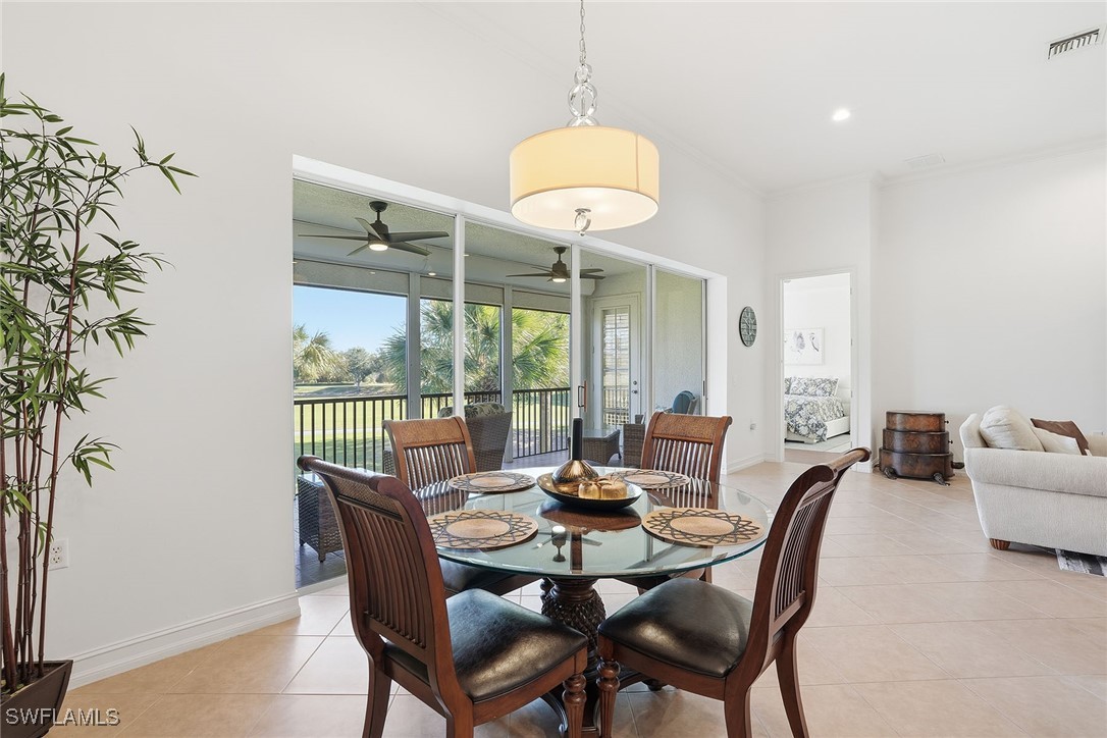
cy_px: 369
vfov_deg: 73.7
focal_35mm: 16
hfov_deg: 96.7
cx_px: 554
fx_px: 492
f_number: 9
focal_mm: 16
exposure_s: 1/250
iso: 400
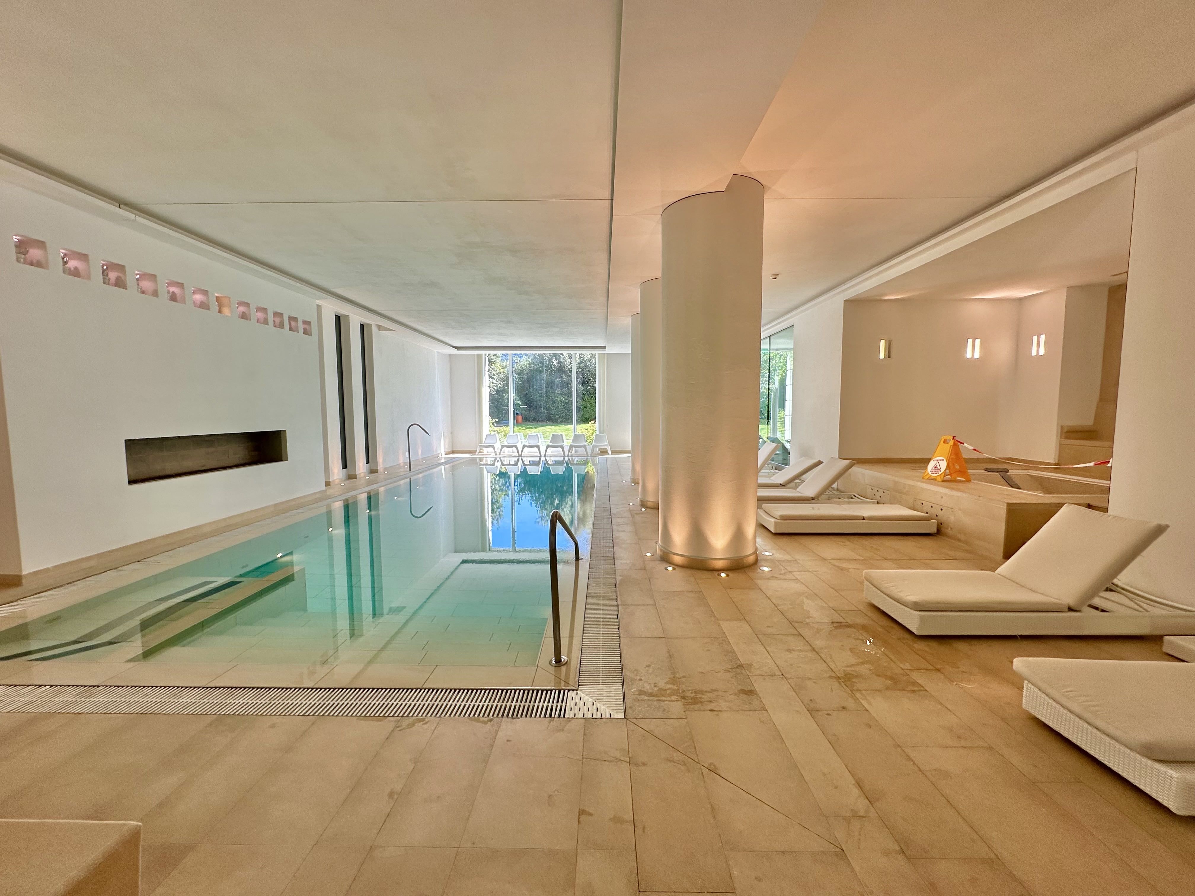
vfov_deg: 85.7
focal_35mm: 14
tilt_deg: -4.4
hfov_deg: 102.1
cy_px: 448
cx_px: 598
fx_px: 483
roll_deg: +0.5
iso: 40
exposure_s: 1/117
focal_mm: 2.22
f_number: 2.2
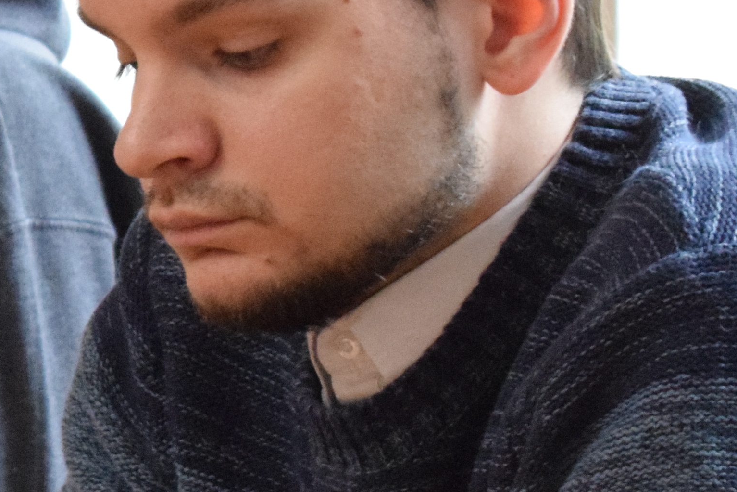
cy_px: 269
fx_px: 6611
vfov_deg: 4.3
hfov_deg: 6.3
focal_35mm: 323
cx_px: -278
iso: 5000
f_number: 5.6
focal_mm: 55
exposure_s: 1/160
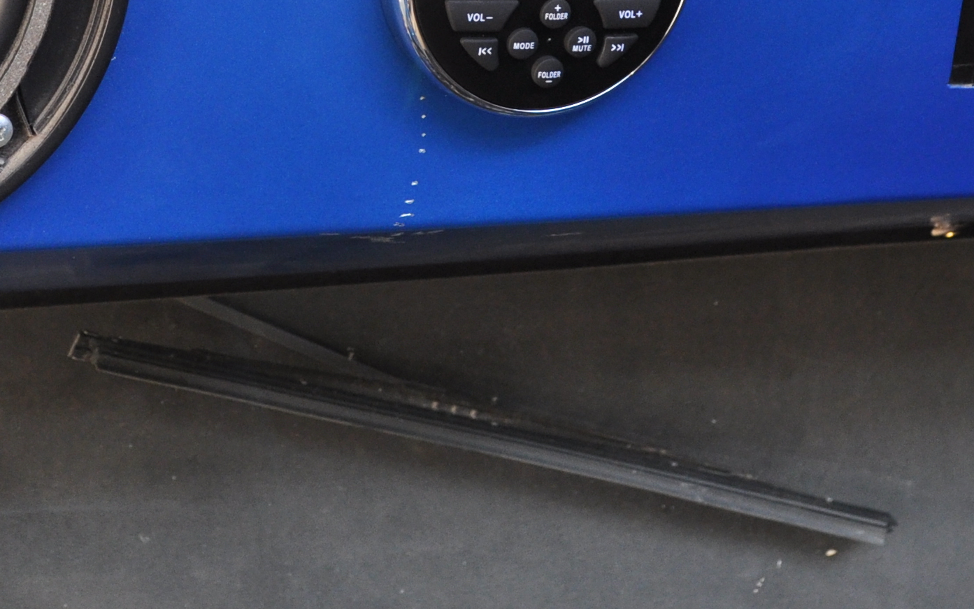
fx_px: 2495
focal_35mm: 94
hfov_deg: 22.1
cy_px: -15
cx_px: 400
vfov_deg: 13.7
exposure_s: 1/125
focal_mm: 20
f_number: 5.6
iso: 320
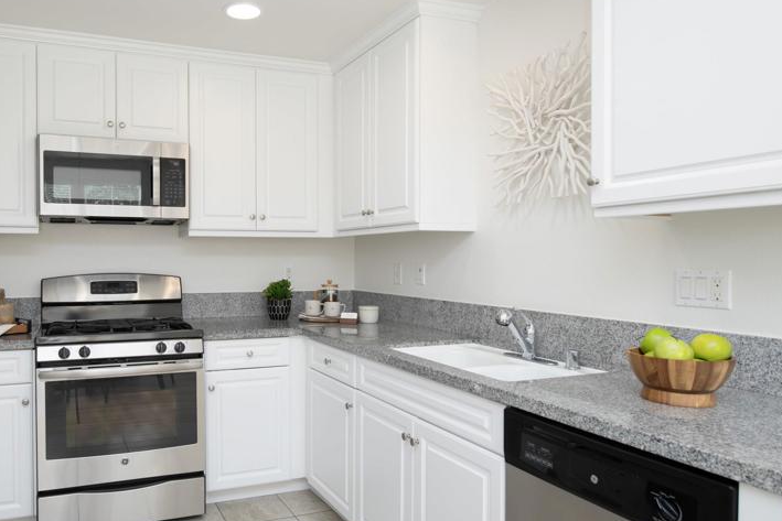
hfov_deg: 67.9
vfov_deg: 49.6
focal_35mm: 26
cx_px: 278
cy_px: 273
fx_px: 565
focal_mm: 18
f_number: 7.1
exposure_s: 1/250
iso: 250
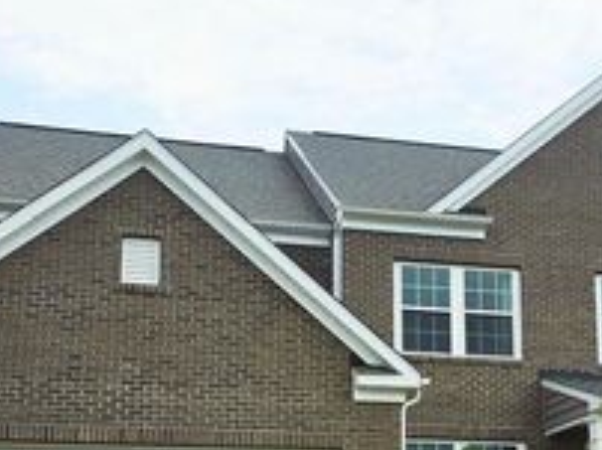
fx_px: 990
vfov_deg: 24.9
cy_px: 401
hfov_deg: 33.7
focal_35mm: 57
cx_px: 376
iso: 80
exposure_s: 1/7944
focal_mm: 6.3
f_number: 1.7
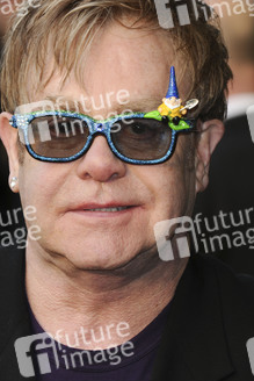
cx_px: 108
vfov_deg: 7.8
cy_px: 175
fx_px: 2808
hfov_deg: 5.2
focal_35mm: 266
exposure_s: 1/160
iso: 200
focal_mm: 145
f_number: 5.6
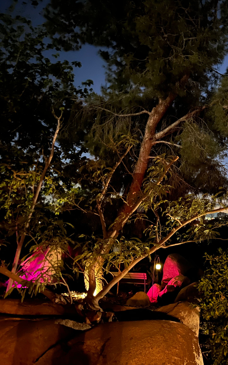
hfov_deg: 31.7
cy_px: 182
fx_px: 368
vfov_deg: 52.7
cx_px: 230
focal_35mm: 37
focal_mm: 5.1
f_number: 1.6
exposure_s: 1/2
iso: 1250
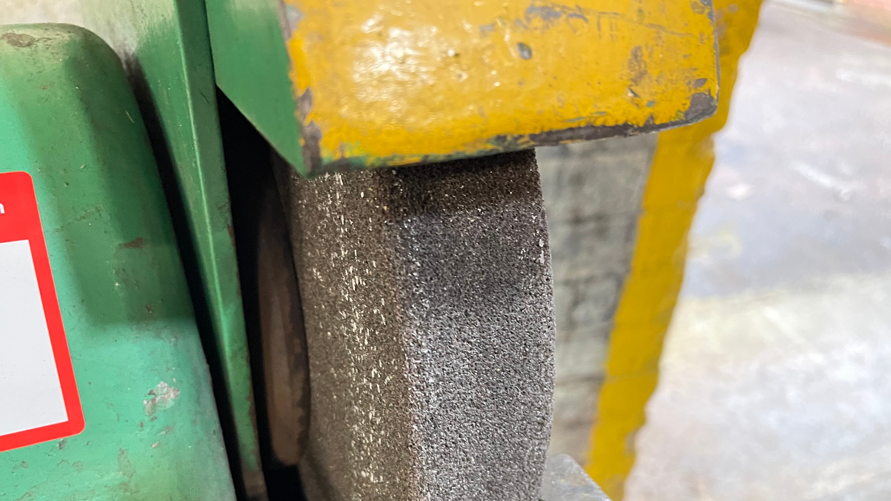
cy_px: 337
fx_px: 685
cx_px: 450
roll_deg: -4.3
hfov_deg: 66.1
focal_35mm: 29
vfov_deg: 39.7
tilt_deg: -34.8
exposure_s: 1/33
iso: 500
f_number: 1.6
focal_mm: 5.1
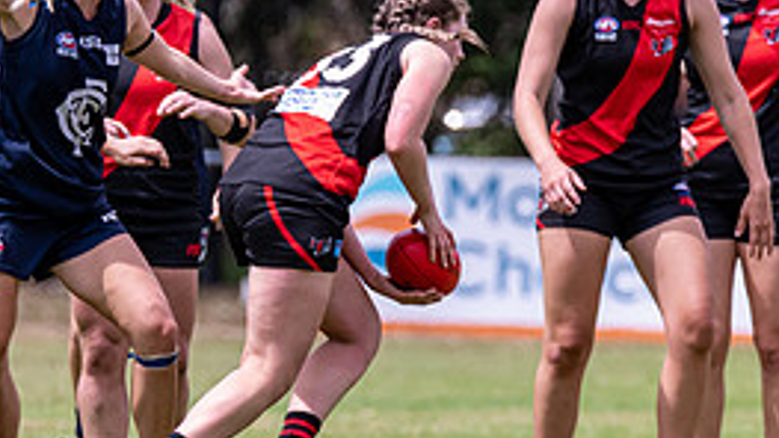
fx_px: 25347
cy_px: 234
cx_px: 135
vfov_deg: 1.0
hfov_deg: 1.8
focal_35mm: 1227
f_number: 6.3
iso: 800
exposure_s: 1/2500
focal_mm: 450
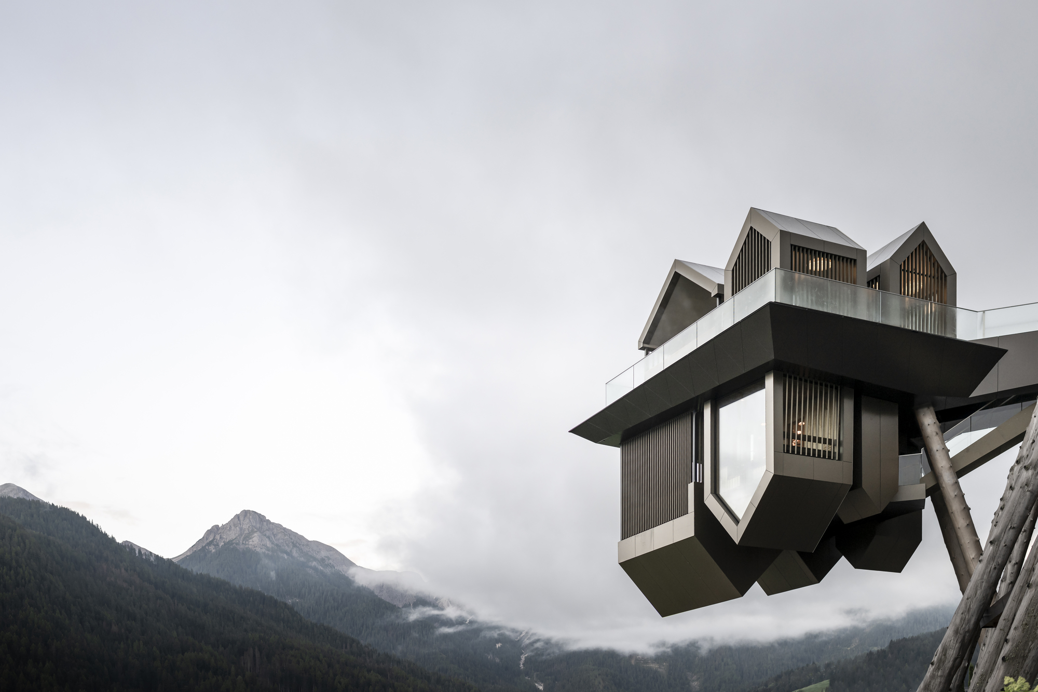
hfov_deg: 54.4
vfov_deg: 37.8
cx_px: 519
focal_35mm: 35
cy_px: 346
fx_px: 1009
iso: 250
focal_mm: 35
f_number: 3.5
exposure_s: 1/160
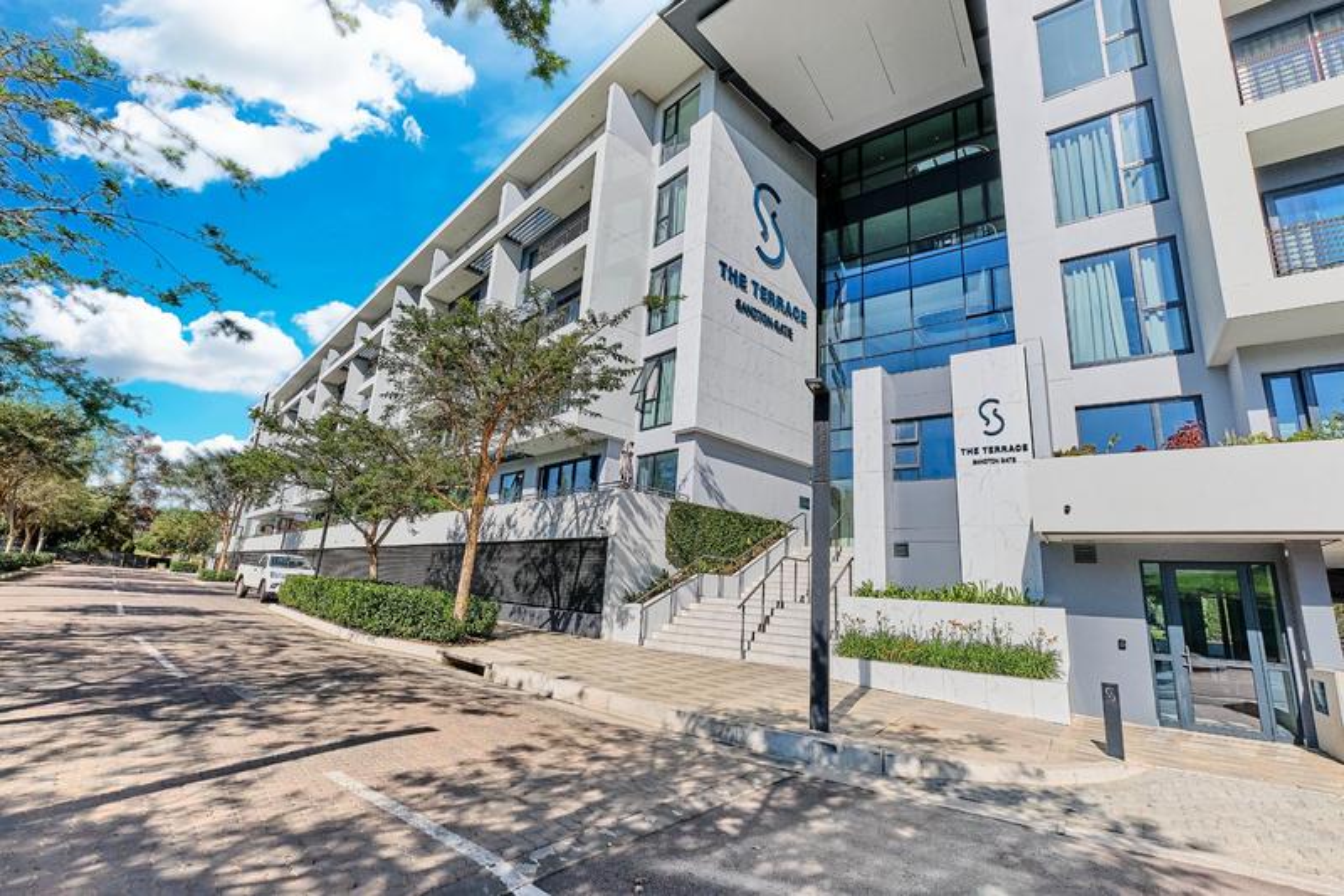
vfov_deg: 77.3
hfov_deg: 100.4
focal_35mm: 15
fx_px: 560
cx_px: 672
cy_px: 448
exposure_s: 1/1000
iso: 800
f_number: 8
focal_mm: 10
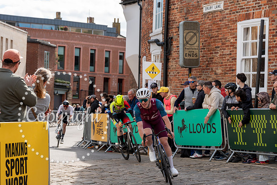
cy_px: 92
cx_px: 138
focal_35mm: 84
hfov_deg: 24.2
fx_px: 646
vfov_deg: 16.3
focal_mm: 84
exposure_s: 1/1000
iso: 400
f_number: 5
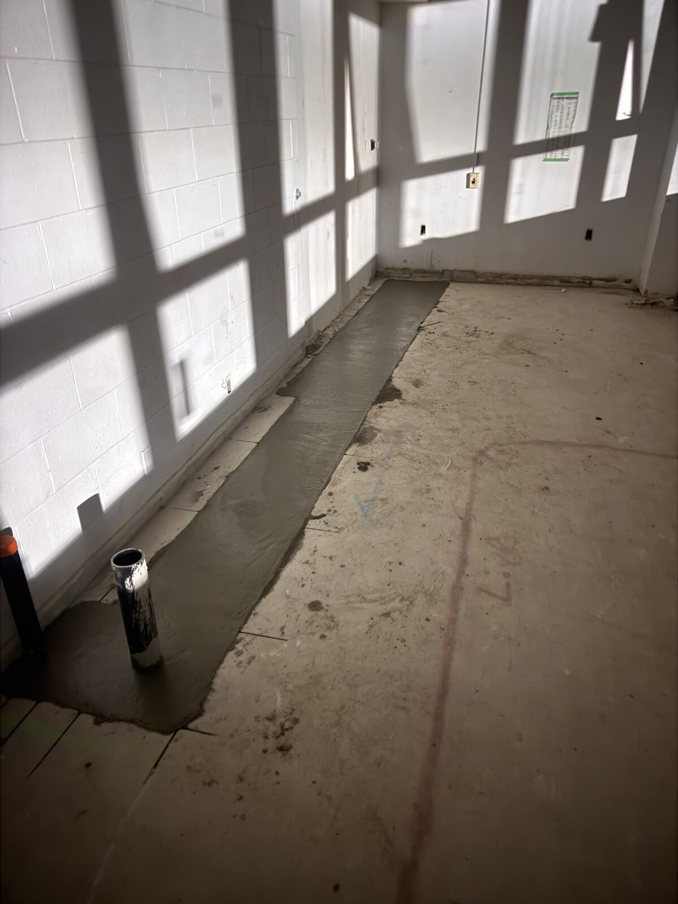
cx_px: 339
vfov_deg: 71.6
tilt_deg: -28.7
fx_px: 627
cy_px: 452
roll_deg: +0.6
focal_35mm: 24
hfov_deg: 56.8
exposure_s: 1/2
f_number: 1.78
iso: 2500
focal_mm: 6.76
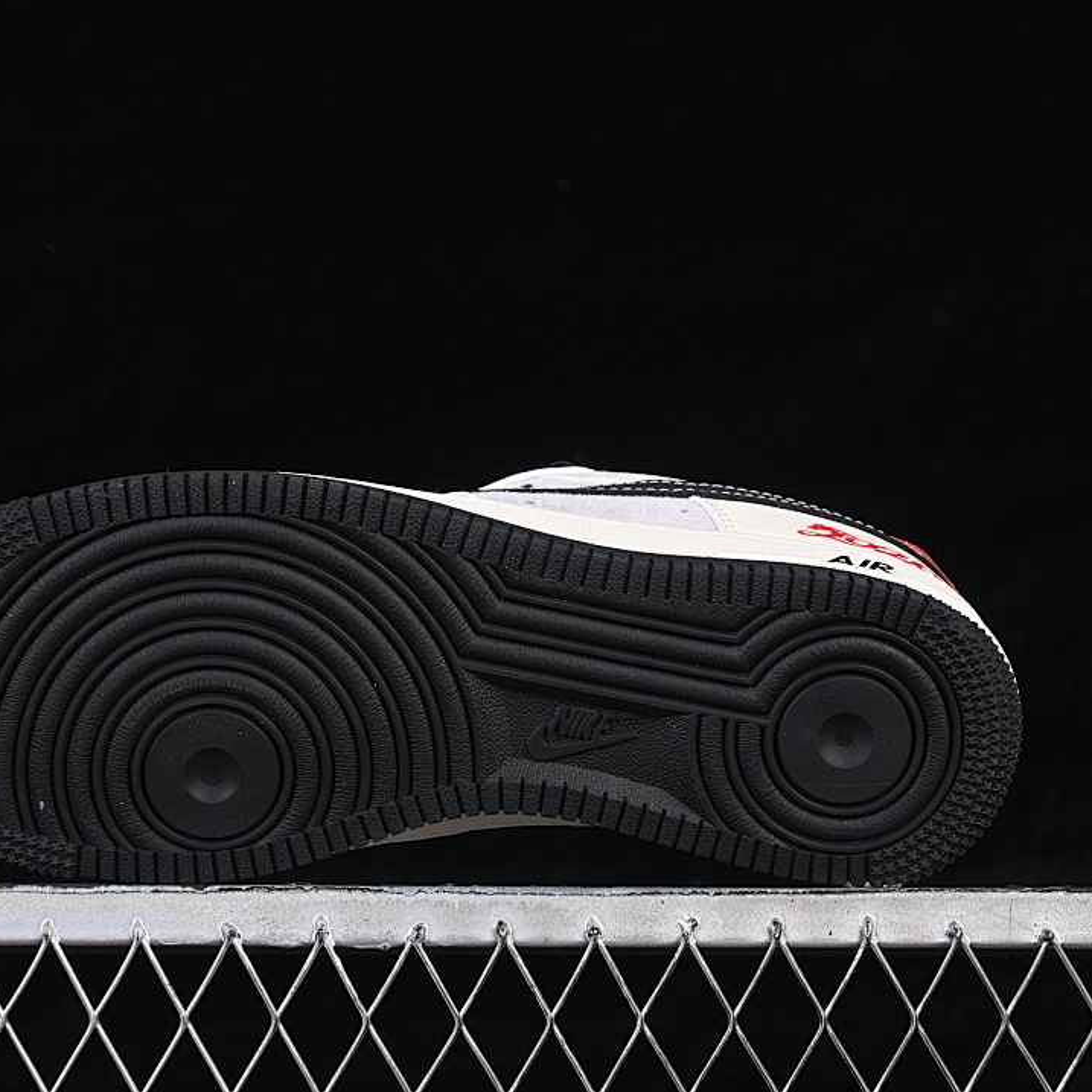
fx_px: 3426
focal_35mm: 96
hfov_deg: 18.1
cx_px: 439
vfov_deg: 18.1
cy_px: 545
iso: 160
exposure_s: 1/60
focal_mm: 50
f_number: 6.3
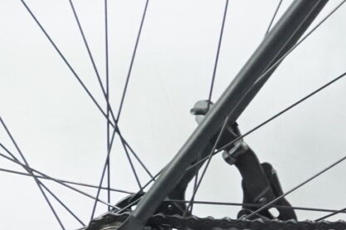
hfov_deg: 8.7
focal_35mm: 221
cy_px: -41
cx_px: 757
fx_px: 2122
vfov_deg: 6.2
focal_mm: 24
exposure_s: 1/50
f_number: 7.1
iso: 2000
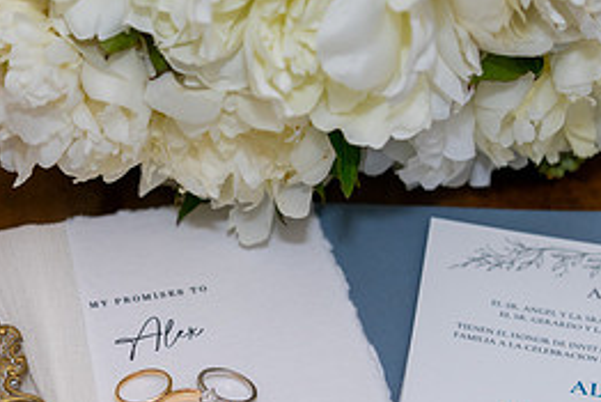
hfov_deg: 10.9
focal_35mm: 188
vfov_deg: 7.3
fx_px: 3140
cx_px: 188
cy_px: 311
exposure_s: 1/125
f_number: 2.8
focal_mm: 85
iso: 1000
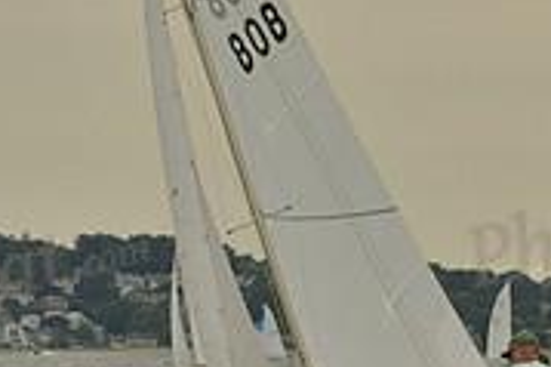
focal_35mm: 437
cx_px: 309
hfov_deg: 4.7
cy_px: 93
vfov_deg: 3.1
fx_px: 6682
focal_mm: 135
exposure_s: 1/1250
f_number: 8
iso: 400
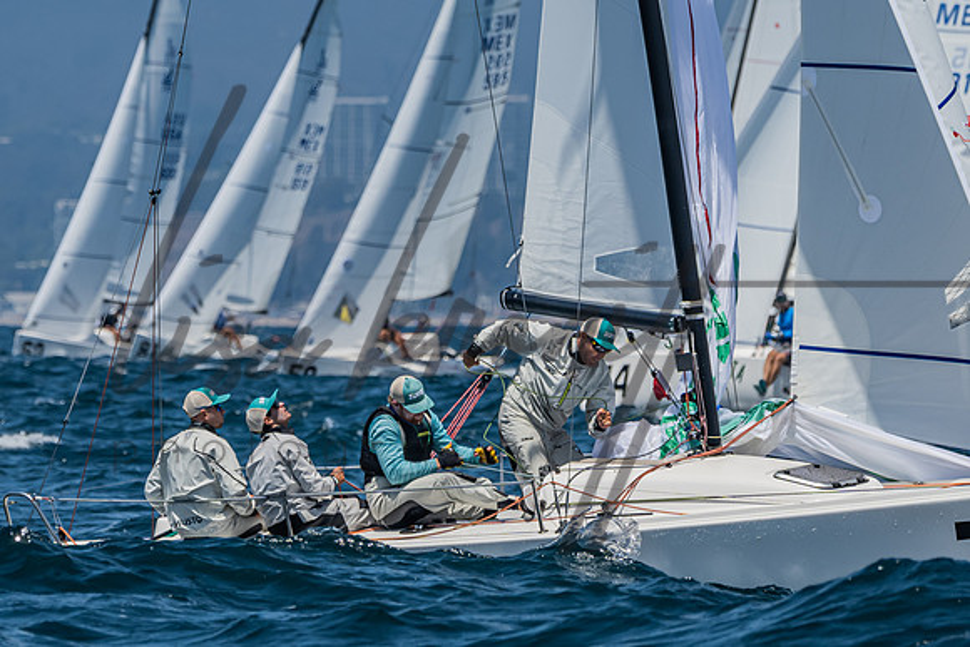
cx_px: 287
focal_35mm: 507
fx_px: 13673
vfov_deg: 2.7
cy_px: 200
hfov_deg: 4.1
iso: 400
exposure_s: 1/2500
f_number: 6.3
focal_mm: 280
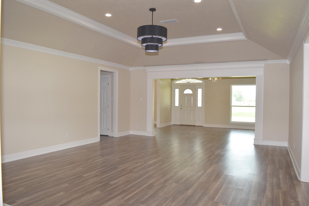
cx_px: 154
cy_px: 103
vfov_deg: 47.9
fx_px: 232
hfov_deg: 67.4
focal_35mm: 27
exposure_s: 1/125
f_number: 5.6
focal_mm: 18
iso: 560
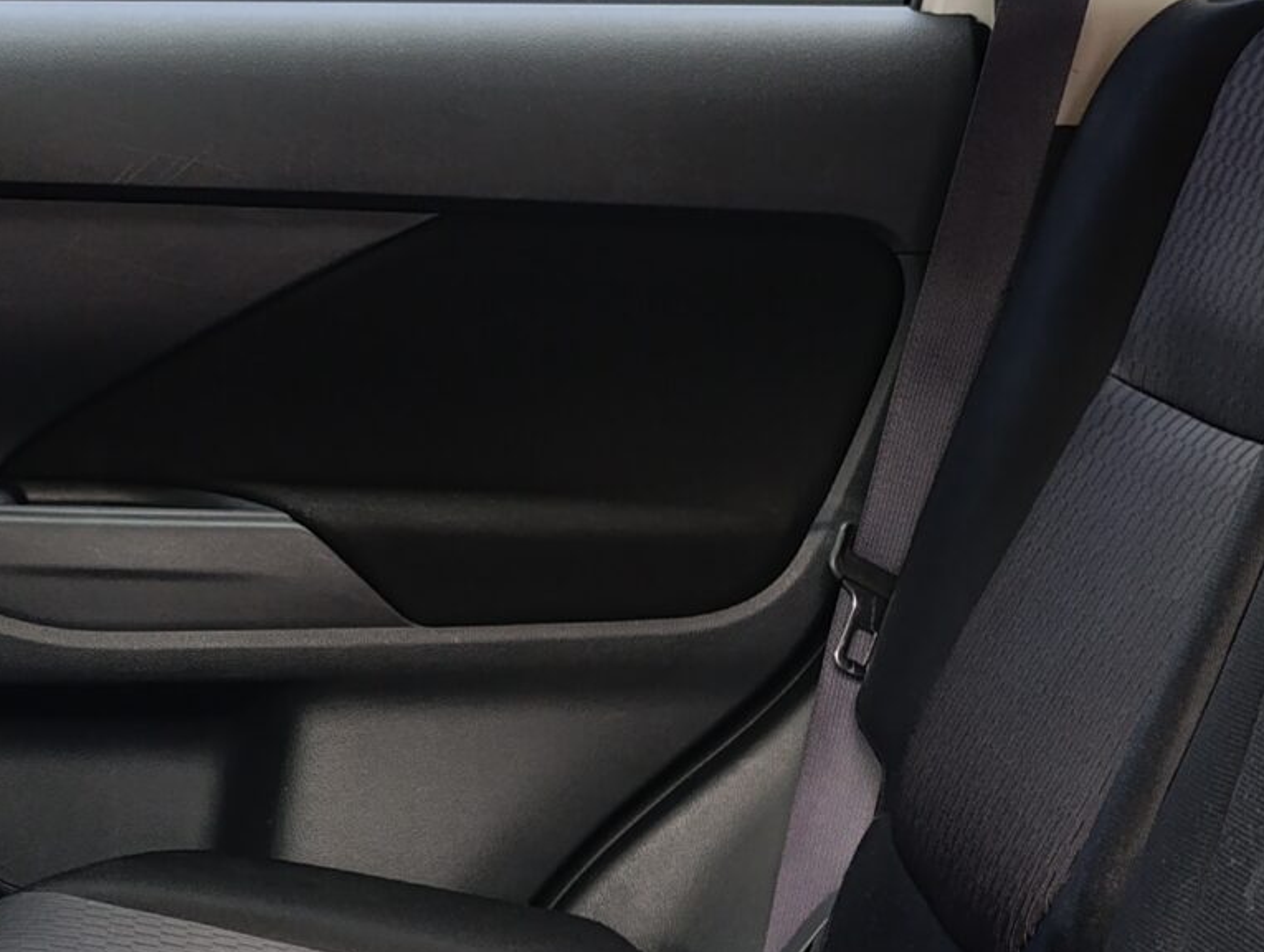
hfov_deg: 25.3
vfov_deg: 18.8
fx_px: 2816
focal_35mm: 77
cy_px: 861
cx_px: 755
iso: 400
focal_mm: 6.14
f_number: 1.6
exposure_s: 1/100
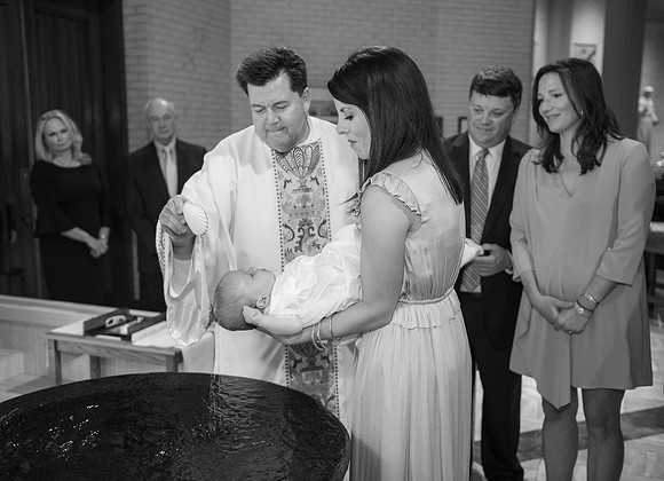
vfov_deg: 36.8
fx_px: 722
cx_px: 324
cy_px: 240
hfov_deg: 49.4
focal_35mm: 38
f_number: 3.2
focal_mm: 36
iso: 800
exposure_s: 1/100
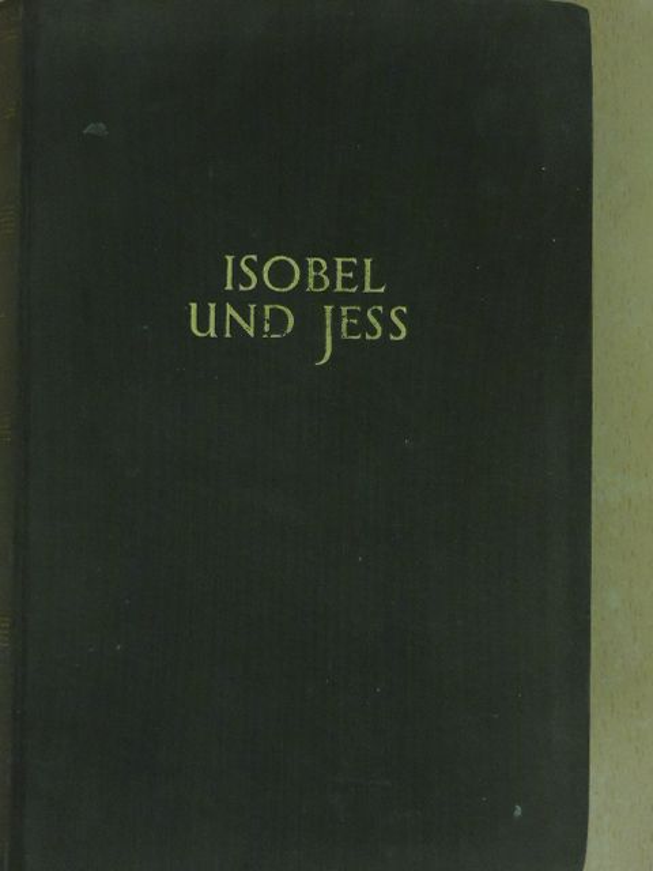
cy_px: 436
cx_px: 326
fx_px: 1383
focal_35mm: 55
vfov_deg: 34.9
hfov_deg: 26.6
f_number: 4
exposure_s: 1/60
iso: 1600
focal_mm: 9.9
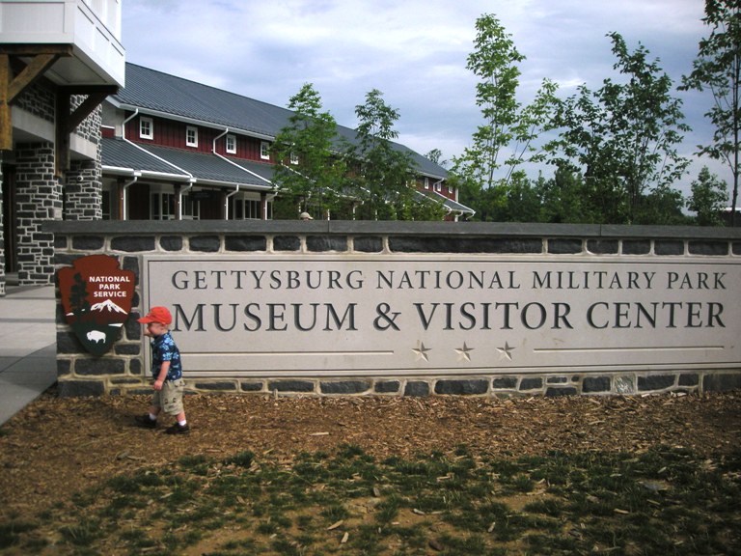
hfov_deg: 52.6
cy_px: 278
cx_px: 370
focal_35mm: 35
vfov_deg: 40.7
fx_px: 749
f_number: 5.7
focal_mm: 5.7
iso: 50
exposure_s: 1/720
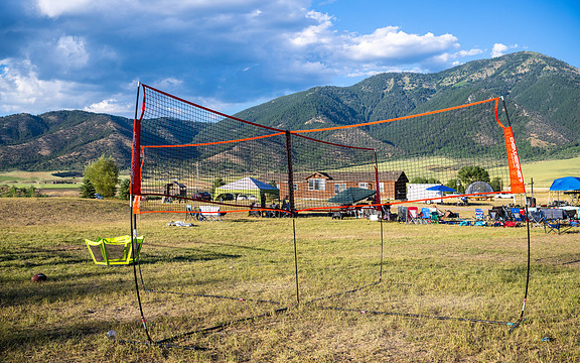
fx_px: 616
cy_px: 181
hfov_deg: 50.4
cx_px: 291
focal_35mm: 39
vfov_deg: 32.8
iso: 400
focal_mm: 38
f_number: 5.6
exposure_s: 1/1250
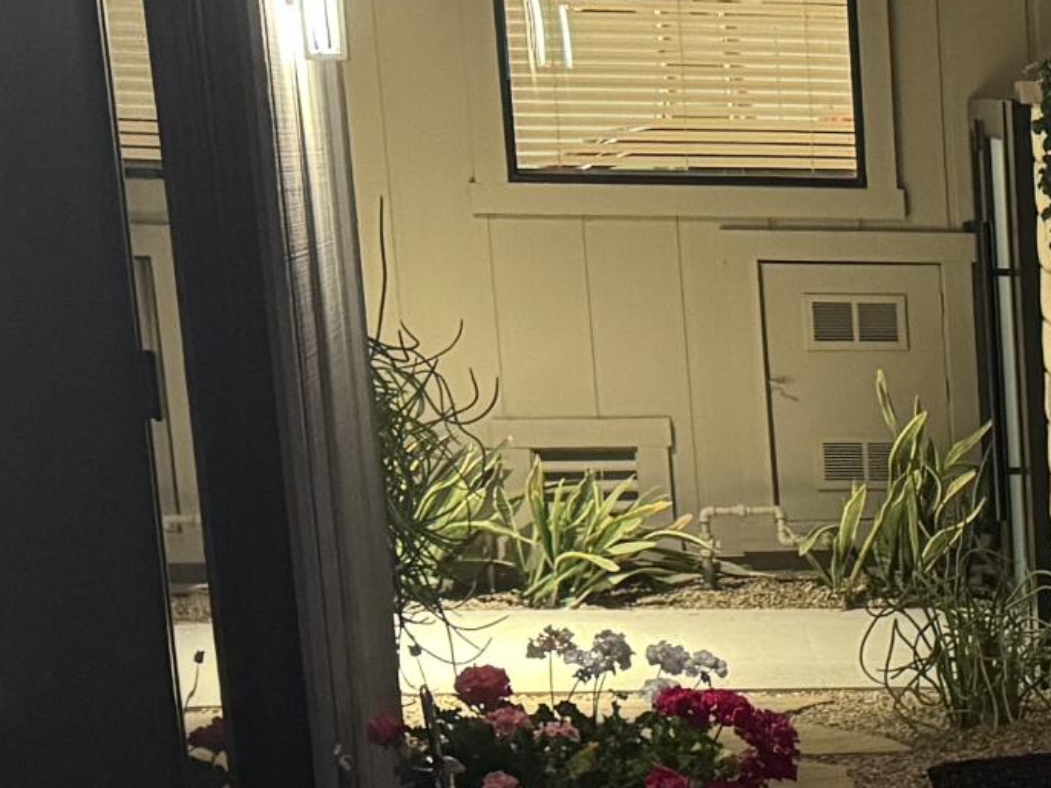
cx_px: 1883
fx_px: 3187
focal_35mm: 105
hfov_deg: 15.9
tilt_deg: -15.5
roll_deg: -1.3
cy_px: 949
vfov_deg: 13.7
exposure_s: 1/30
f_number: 1.78
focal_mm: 6.76
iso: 1000
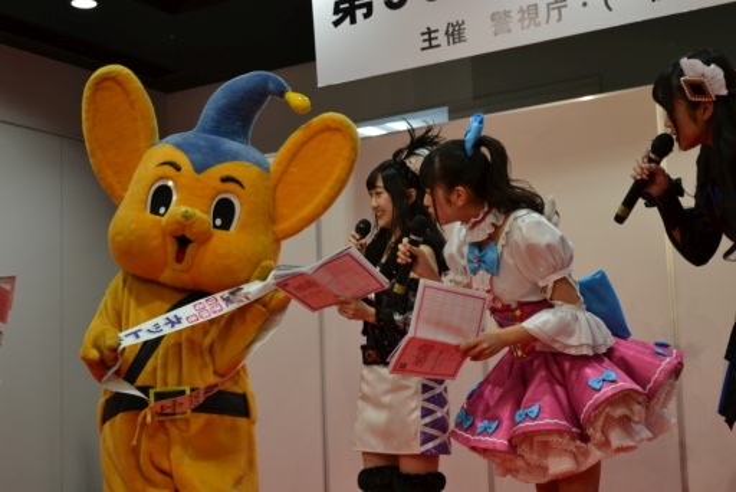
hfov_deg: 33.4
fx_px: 1227
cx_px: 368
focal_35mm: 60
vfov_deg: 22.7
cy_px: 246
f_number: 5.3
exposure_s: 1/50
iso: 400
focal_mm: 40
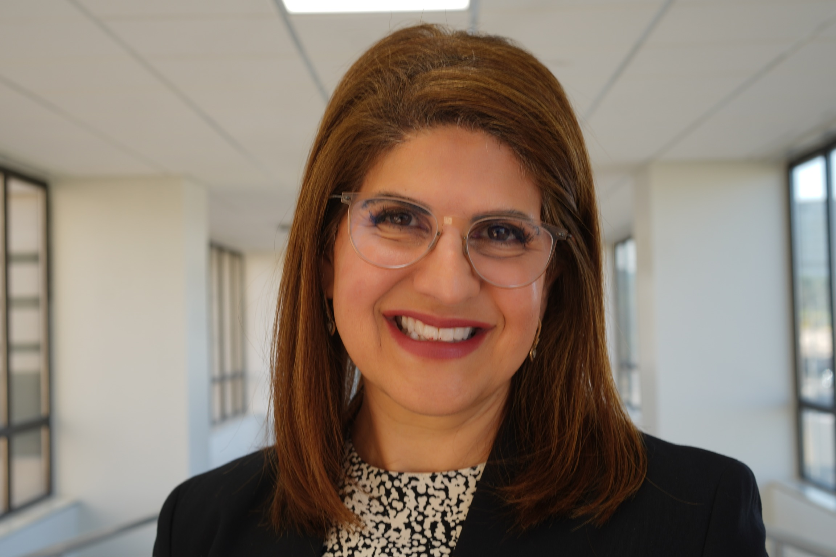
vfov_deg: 25.8
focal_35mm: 52
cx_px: 418
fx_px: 1219
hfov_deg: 37.9
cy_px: 278
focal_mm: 35
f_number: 6.3
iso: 50
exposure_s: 1/20
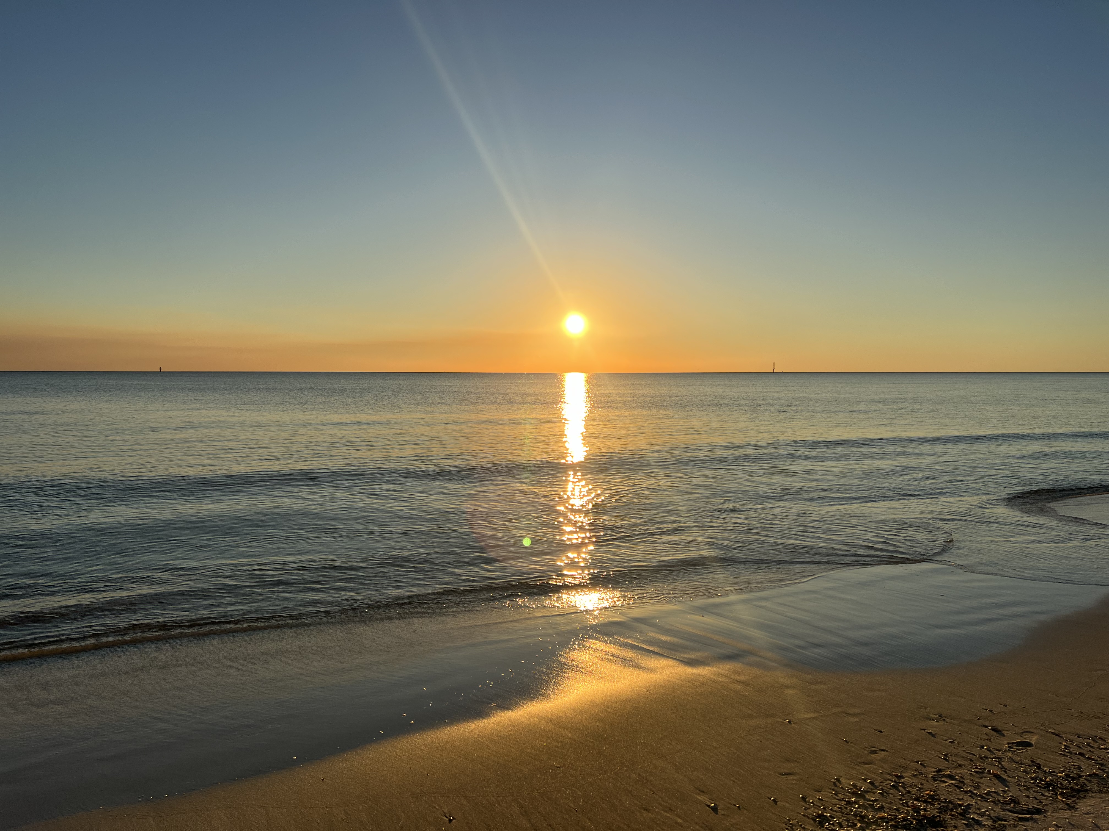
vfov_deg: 53.1
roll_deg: -0.6
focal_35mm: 26
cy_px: 416
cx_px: 554
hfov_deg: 67.3
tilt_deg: -4.2
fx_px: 833
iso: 50
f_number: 1.5
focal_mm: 5.7
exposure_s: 1/6579
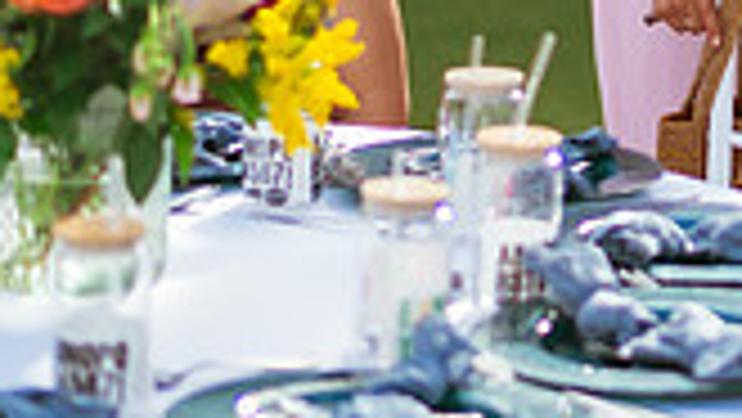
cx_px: 1102
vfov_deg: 5.6
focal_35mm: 213
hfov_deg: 9.8
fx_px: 4193
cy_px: -371
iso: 100
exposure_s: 1/1600
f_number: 1.4
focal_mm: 58
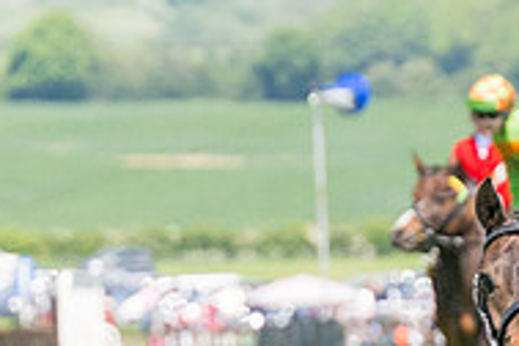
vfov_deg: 1.9
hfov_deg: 2.8
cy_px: 414
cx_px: 577
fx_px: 10437
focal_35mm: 724
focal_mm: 135
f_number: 4
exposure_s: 1/6400
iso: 400
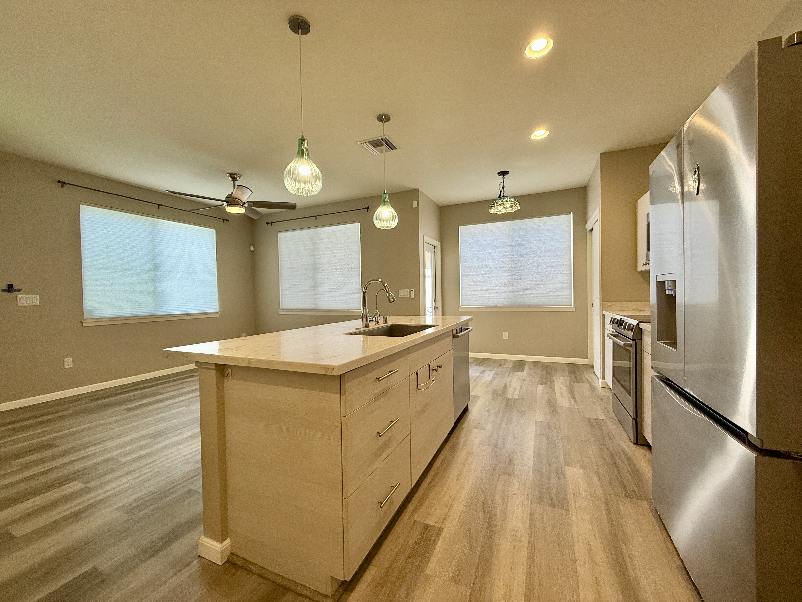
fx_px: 324
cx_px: 401
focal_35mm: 14
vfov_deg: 85.7
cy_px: 301
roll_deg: +0.5
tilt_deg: -1.0
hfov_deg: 102.1
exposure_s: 1/120
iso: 160
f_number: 2.2
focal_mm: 2.22
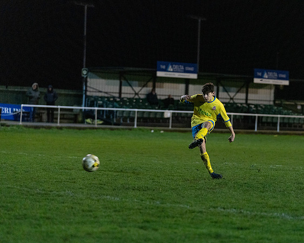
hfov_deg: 12.1
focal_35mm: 159
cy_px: 133
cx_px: 191
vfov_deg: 9.7
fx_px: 1432
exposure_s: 1/640
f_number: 2.8
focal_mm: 124
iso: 5000
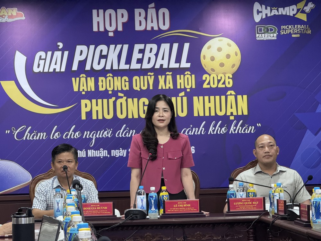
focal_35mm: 120
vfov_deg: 12.3
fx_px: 1113
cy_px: 120
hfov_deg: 16.4
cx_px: 160
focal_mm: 15.66
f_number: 2.8
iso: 640
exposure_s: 1/60
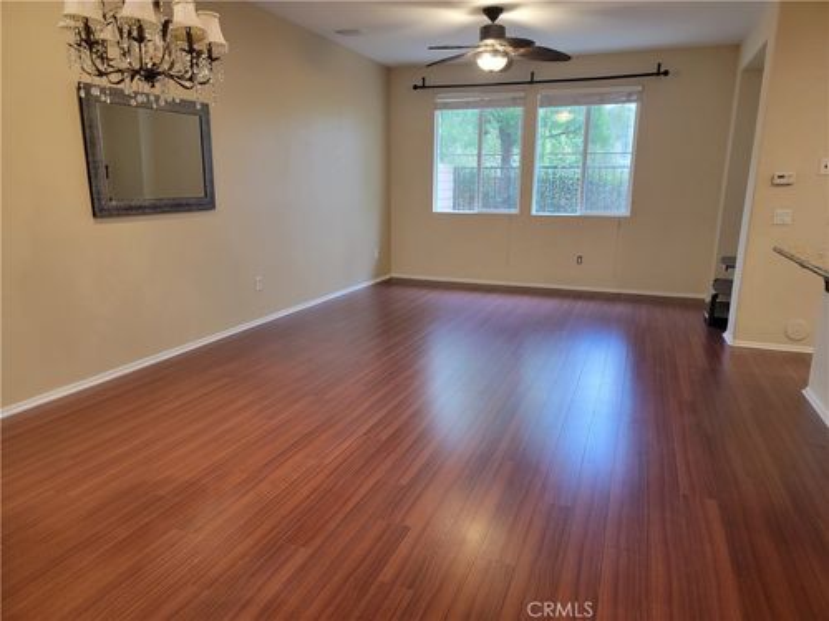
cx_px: 414
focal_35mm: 24
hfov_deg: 71.6
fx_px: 575
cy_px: 310
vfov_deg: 56.8
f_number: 1.8
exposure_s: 1/120
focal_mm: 6.7
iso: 320
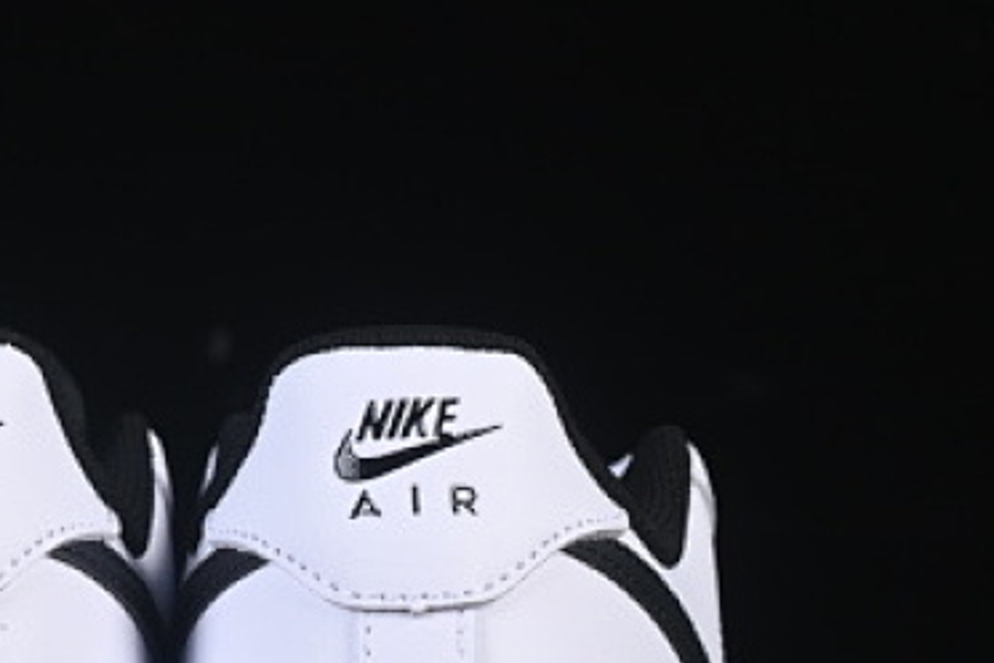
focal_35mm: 217
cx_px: 176
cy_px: 514
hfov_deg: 9.5
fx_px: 5994
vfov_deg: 6.3
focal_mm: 50
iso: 160
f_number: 8
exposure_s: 1/80
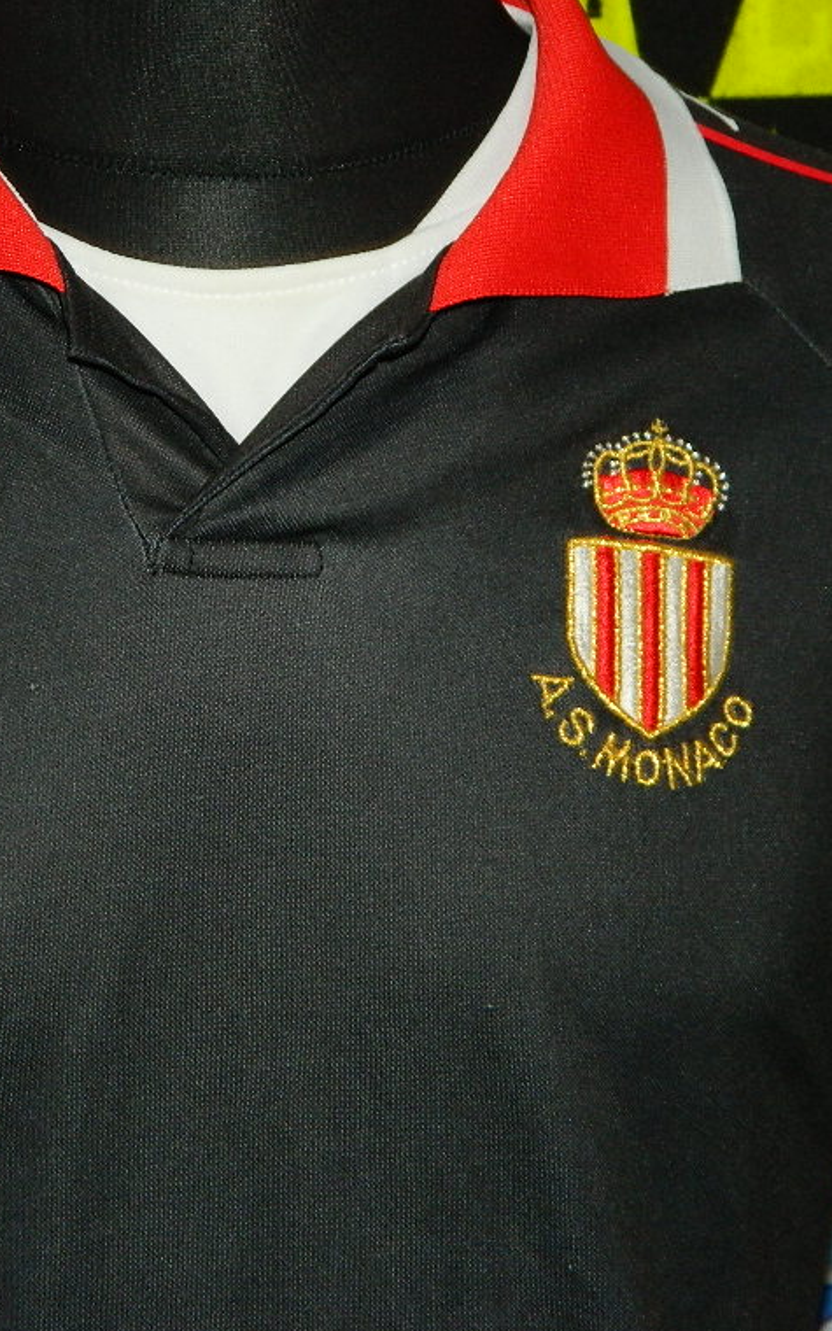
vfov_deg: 17.4
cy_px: 671
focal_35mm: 120
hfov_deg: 10.9
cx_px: 229
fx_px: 4354
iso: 200
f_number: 4.2
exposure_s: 1/50
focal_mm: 15.1
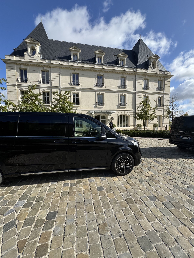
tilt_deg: -2.2
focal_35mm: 14
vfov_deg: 102.1
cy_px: 129
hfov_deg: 85.7
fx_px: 105
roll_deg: +0.2
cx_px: 97
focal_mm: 2.22
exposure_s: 1/1748
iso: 40
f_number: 2.2
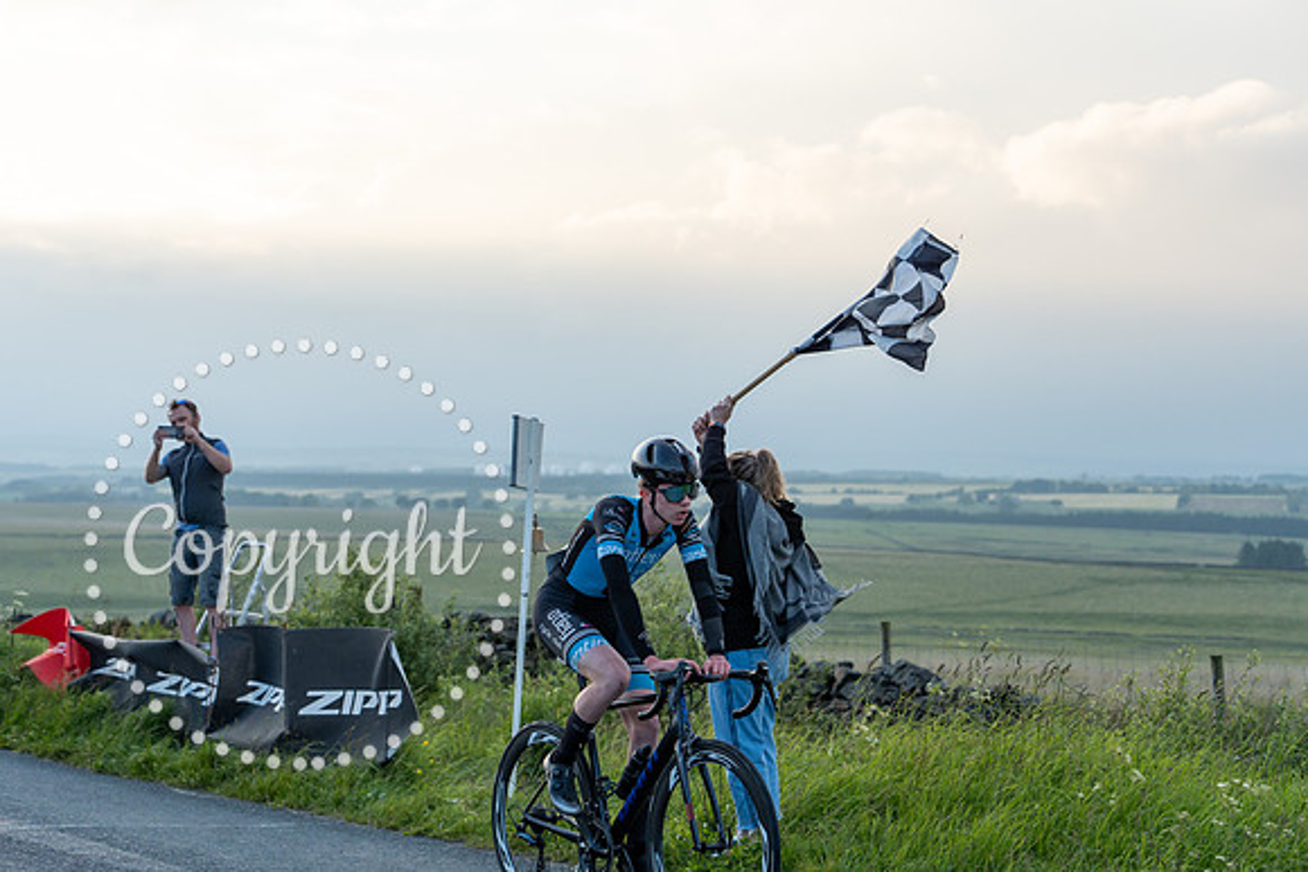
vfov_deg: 19.5
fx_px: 2544
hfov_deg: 28.8
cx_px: 654
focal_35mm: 70
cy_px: 436
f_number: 4.5
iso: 400
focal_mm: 70
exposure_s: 1/1250
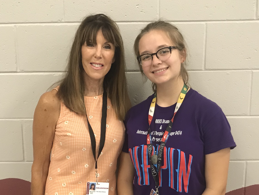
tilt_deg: -13.1
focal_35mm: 50
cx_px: 126
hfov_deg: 38.2
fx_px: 374
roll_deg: +0.8
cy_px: 147
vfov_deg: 28.7
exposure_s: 1/15
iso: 80
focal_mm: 3.99
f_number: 1.8
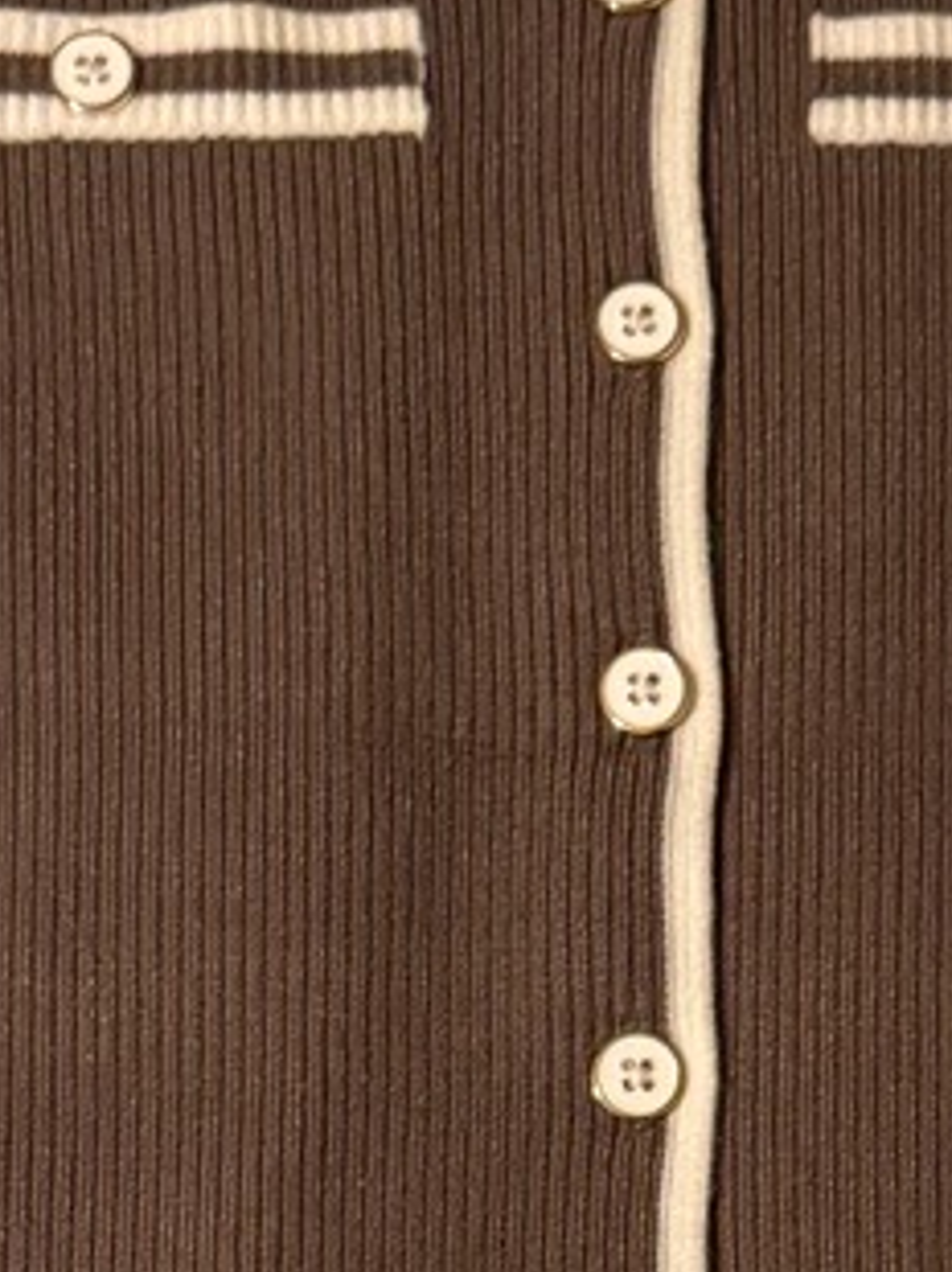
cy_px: 1432
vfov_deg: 15.4
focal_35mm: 124
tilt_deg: -72.8
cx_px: 1038
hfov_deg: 11.8
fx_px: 4553
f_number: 1.78
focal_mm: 6.76
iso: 800
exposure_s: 1/50
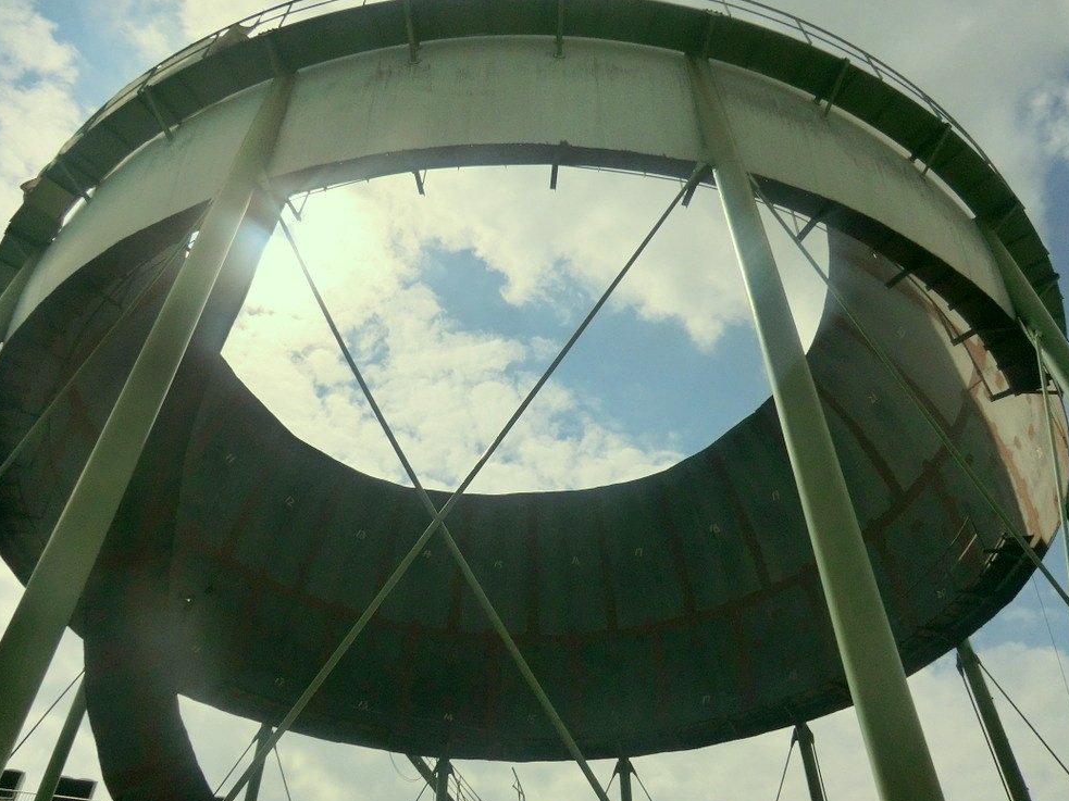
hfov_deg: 69.4
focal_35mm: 25
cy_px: 399
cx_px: 518
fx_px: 772
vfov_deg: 54.9
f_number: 7.5
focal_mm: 4.3
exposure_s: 1/1600
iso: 80
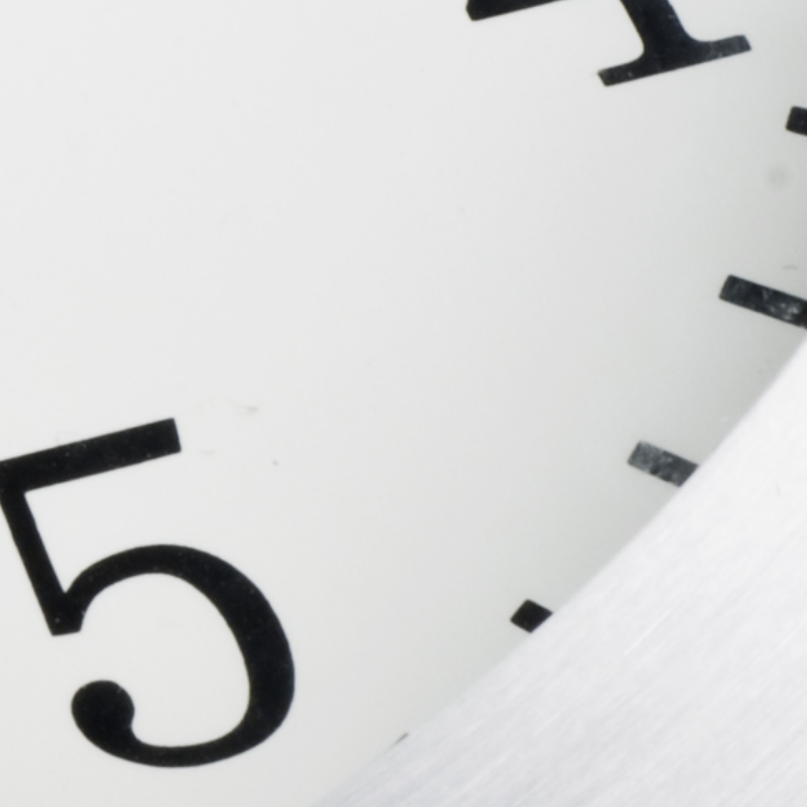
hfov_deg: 4.1
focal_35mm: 421
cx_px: -1287
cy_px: -331
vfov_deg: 4.1
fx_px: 11104
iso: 100
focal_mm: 50
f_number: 22
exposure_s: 1/160
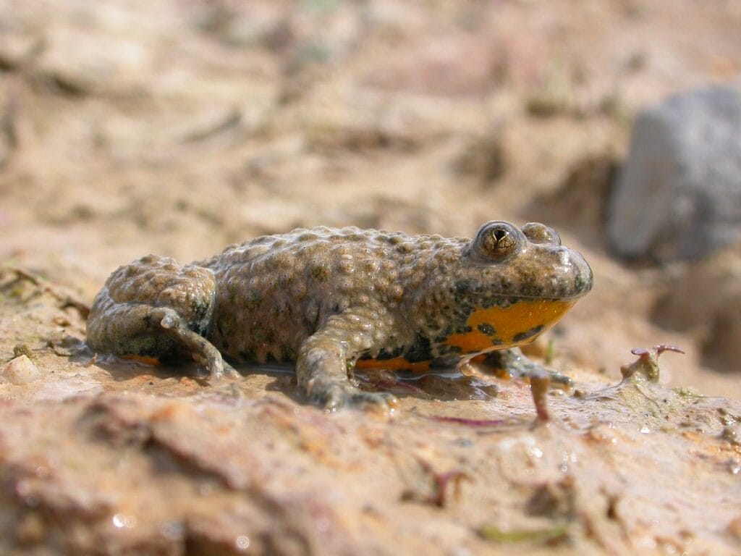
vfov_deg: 18.0
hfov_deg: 23.8
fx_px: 1755
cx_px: 370
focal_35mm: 82
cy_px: 278
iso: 100
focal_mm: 17.1
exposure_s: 1/323
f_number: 6.4
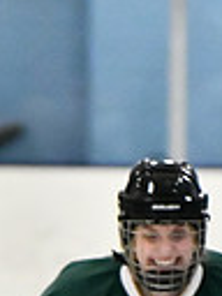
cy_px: 631
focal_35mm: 849
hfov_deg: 1.8
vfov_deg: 2.3
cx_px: 205
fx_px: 7260
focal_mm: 130
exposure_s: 1/1250
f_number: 2.8
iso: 8000
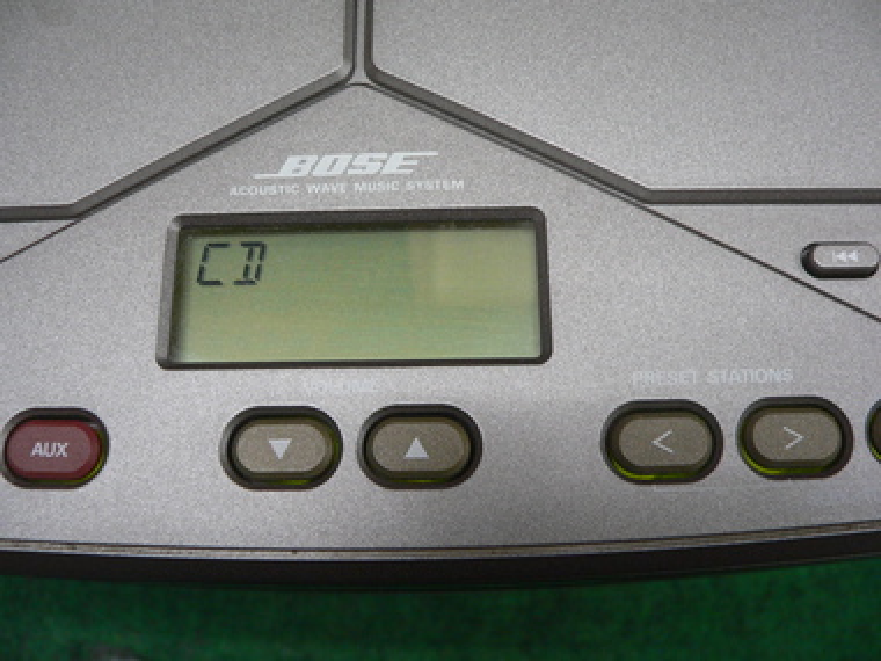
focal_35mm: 36
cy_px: 330
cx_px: 440
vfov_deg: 39.7
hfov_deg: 51.4
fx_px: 916
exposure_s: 1/40
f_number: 2.8
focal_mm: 6
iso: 200
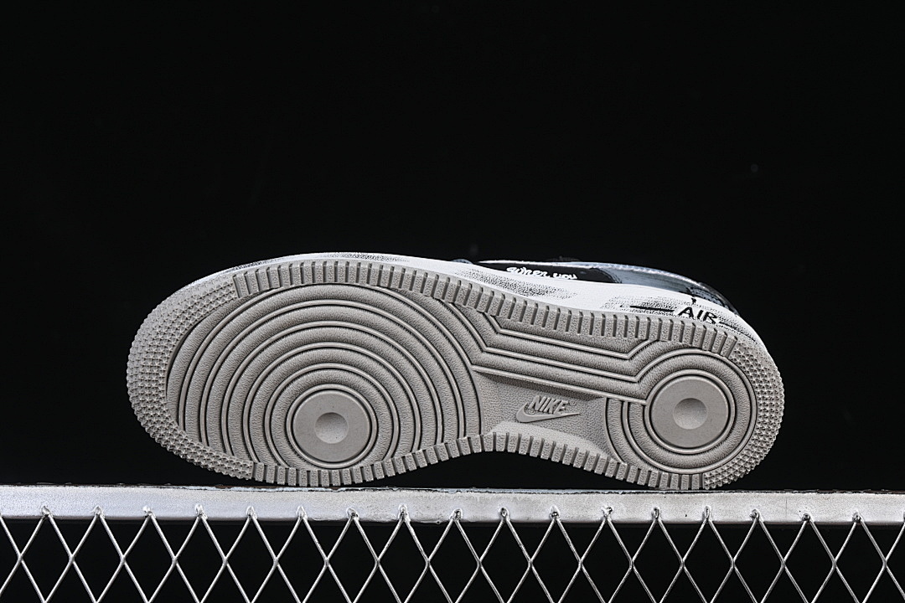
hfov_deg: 27.0
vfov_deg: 18.2
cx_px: 452
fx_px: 1885
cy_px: 302
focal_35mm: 75
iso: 160
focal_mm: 50
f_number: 7.1
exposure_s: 1/60
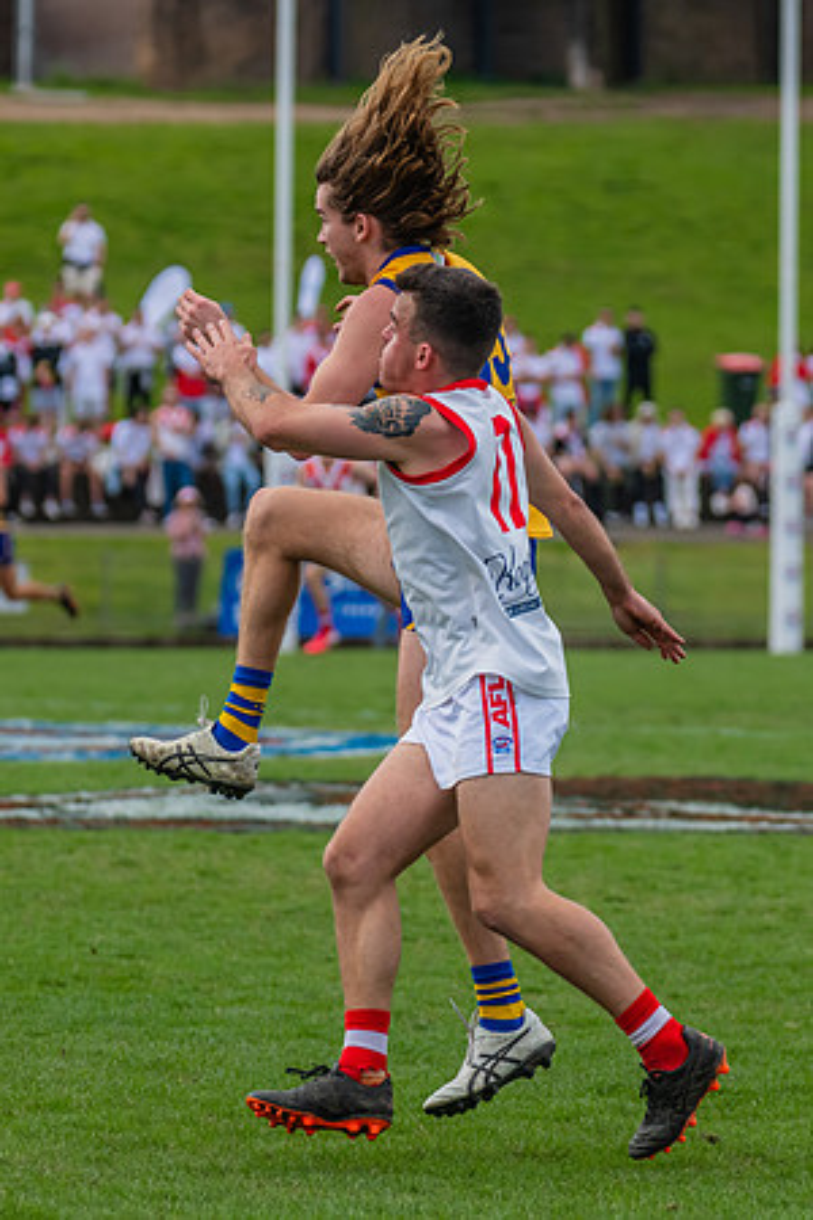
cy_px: 578
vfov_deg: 6.0
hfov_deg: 4.0
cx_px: 538
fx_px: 11688
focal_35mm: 345
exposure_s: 1/1600
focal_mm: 210
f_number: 5.6
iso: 800
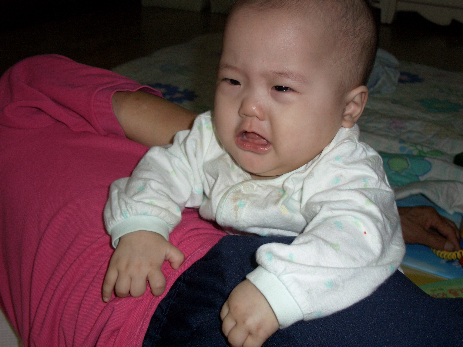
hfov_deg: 42.9
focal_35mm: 44
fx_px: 588
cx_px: 232
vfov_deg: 32.9
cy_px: 176
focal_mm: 9.2
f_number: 3
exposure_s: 1/60
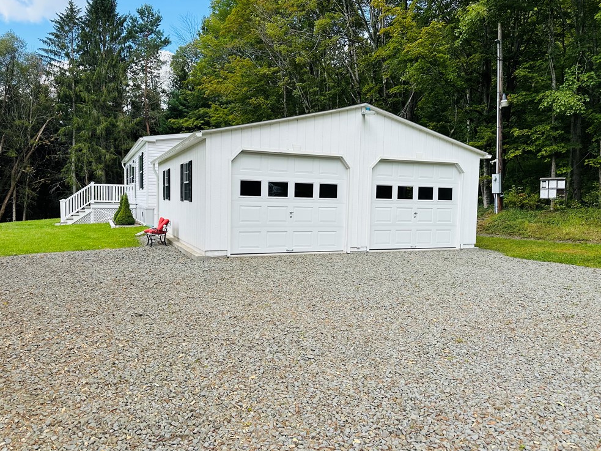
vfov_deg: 54.9
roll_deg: -1.6
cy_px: 219
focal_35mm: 25
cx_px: 293
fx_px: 434
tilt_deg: -2.2
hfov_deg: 69.4
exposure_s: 1/1183
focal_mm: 6.86
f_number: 1.78
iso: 80
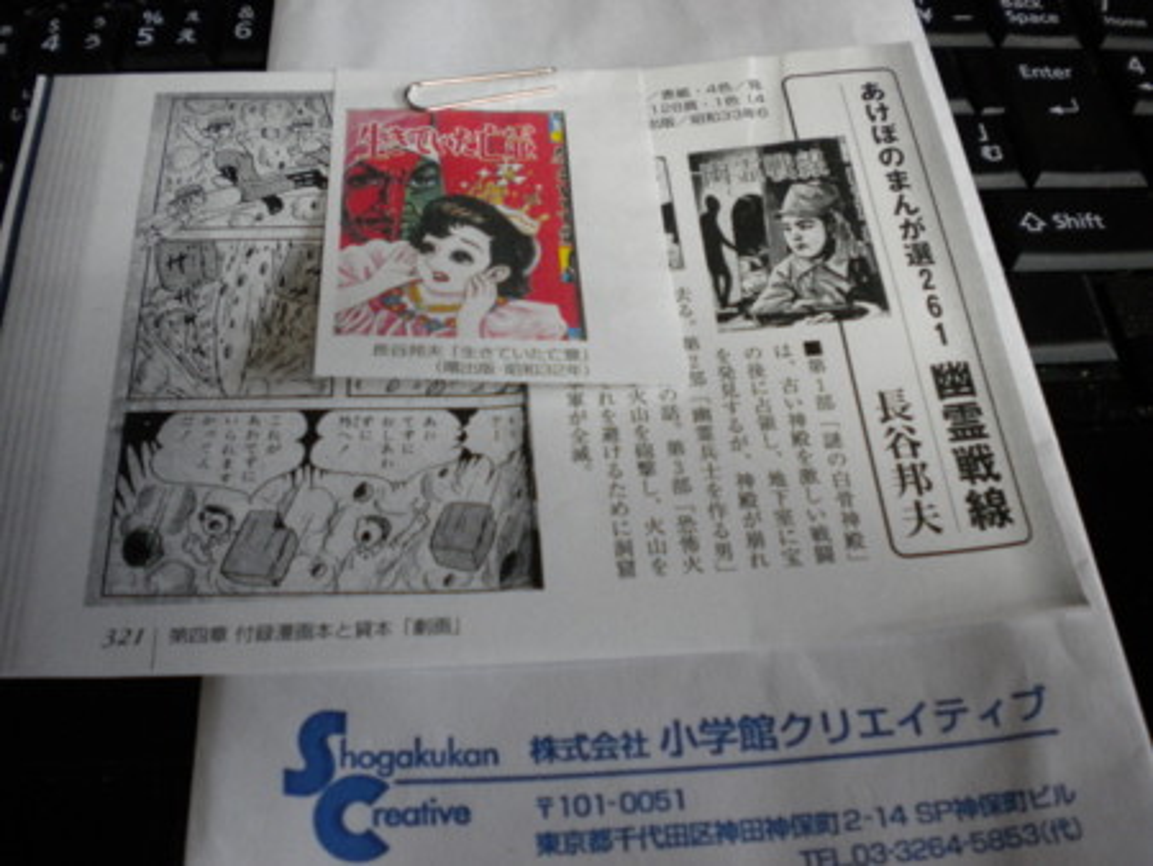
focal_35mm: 35
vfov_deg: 40.7
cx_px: 576
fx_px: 1166
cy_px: 433
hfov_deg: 52.6
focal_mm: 6.3
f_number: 3.1
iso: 305
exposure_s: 1/60
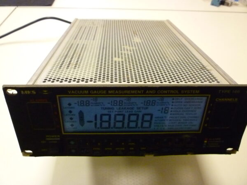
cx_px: 124
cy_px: 92
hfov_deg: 61.7
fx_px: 207
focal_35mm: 29
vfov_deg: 48.2
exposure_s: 1/25
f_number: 3.3
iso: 800
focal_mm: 5.2
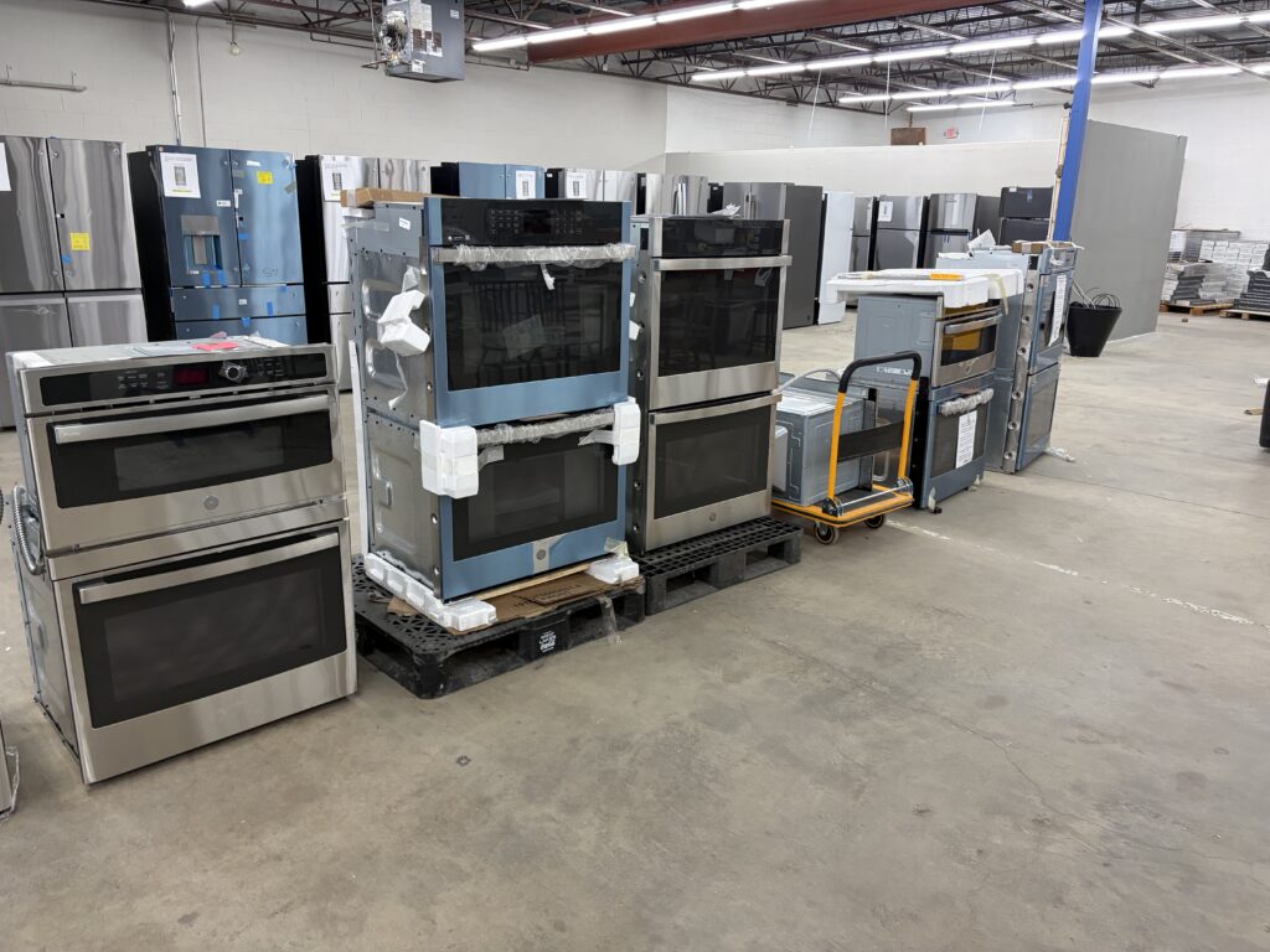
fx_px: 954
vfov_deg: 53.1
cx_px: 635
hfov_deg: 67.3
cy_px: 476
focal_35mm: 26
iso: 125
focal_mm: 5.96
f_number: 1.6
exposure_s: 1/60
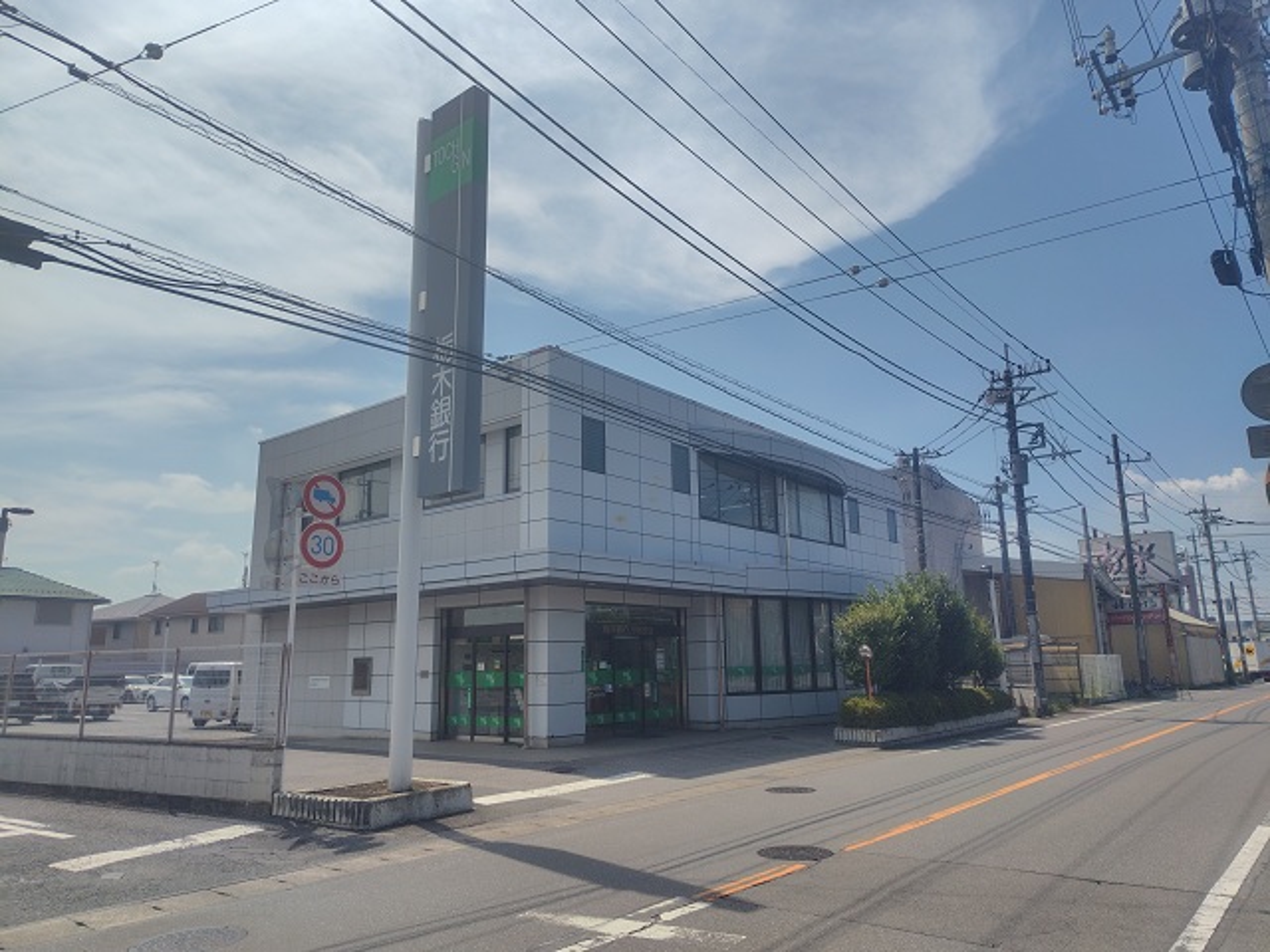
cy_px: 476
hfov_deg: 73.9
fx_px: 844
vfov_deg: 58.9
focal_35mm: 23
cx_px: 635
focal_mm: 5.6
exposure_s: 1/3865
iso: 50
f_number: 1.9
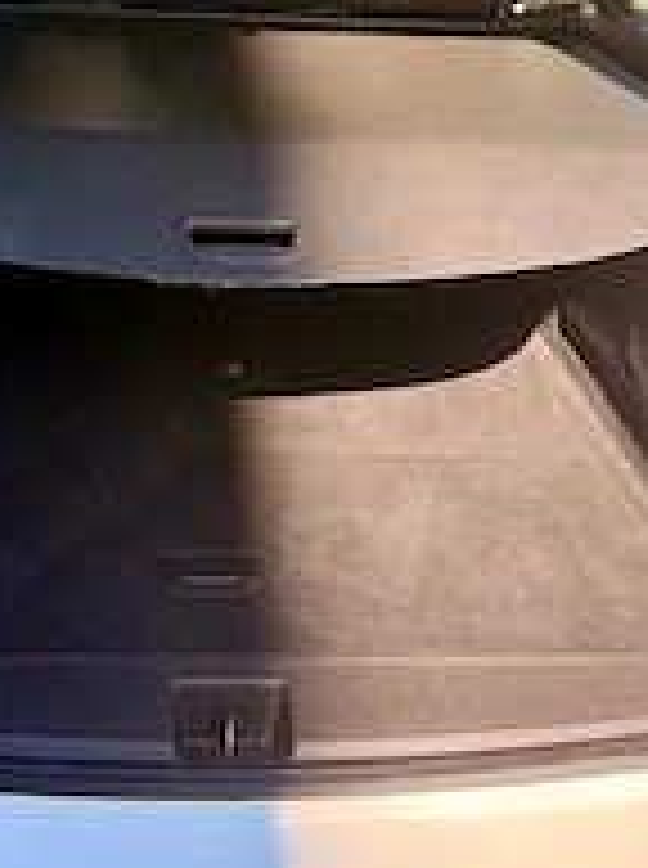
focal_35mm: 54
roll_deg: -3.1
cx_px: 220
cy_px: 180
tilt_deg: -17.6
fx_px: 1352
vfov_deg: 34.6
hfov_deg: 26.8
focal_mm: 5.96
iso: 64
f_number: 1.6
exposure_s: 1/535
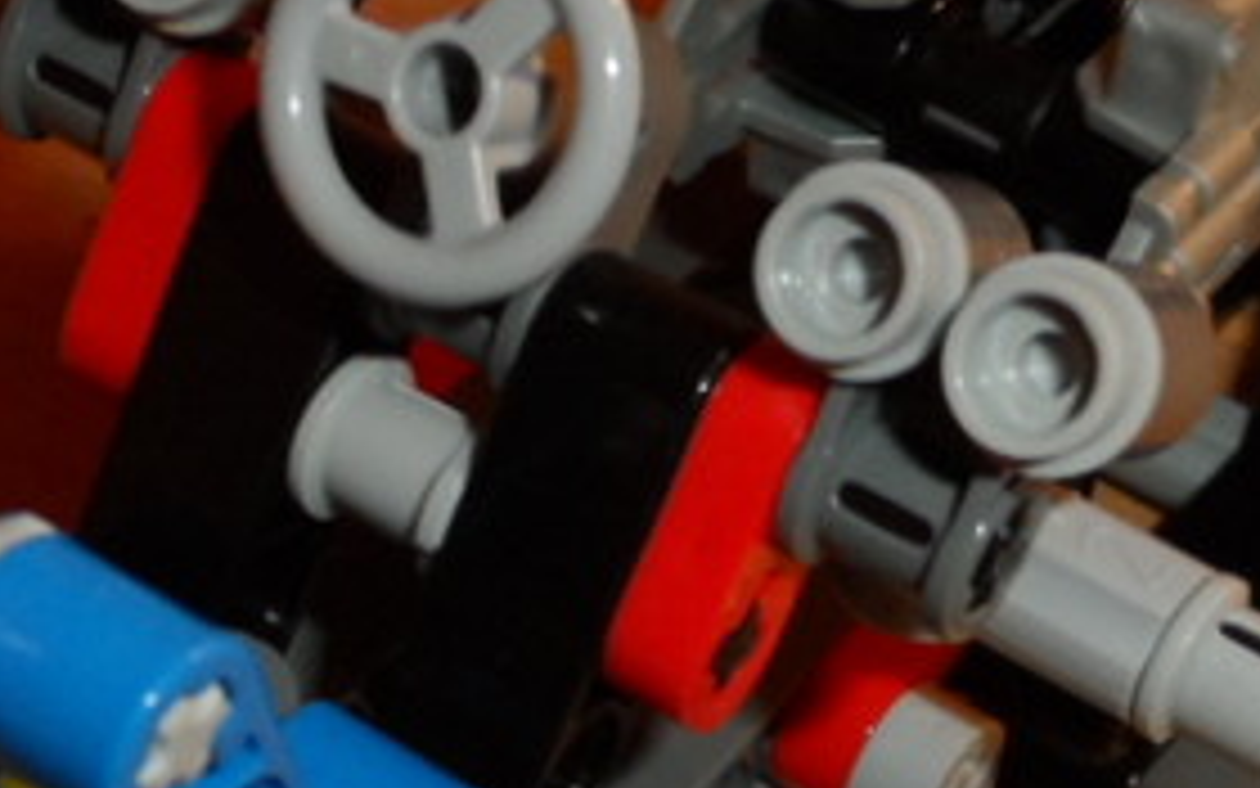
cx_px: 504
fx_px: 3743
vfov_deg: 11.8
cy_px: 894
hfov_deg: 19.1
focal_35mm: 109
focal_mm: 5.3
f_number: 3.4
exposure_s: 1/15
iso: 400
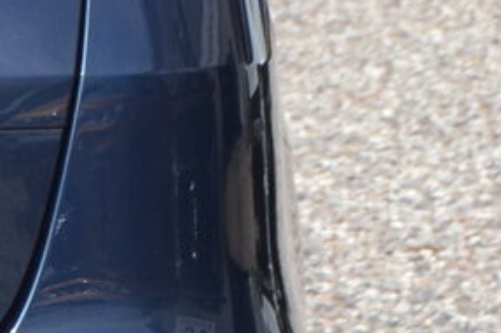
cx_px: -810
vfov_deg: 3.6
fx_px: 5299
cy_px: 45
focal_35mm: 381
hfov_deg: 5.2
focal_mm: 38
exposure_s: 1/320
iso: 100
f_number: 9
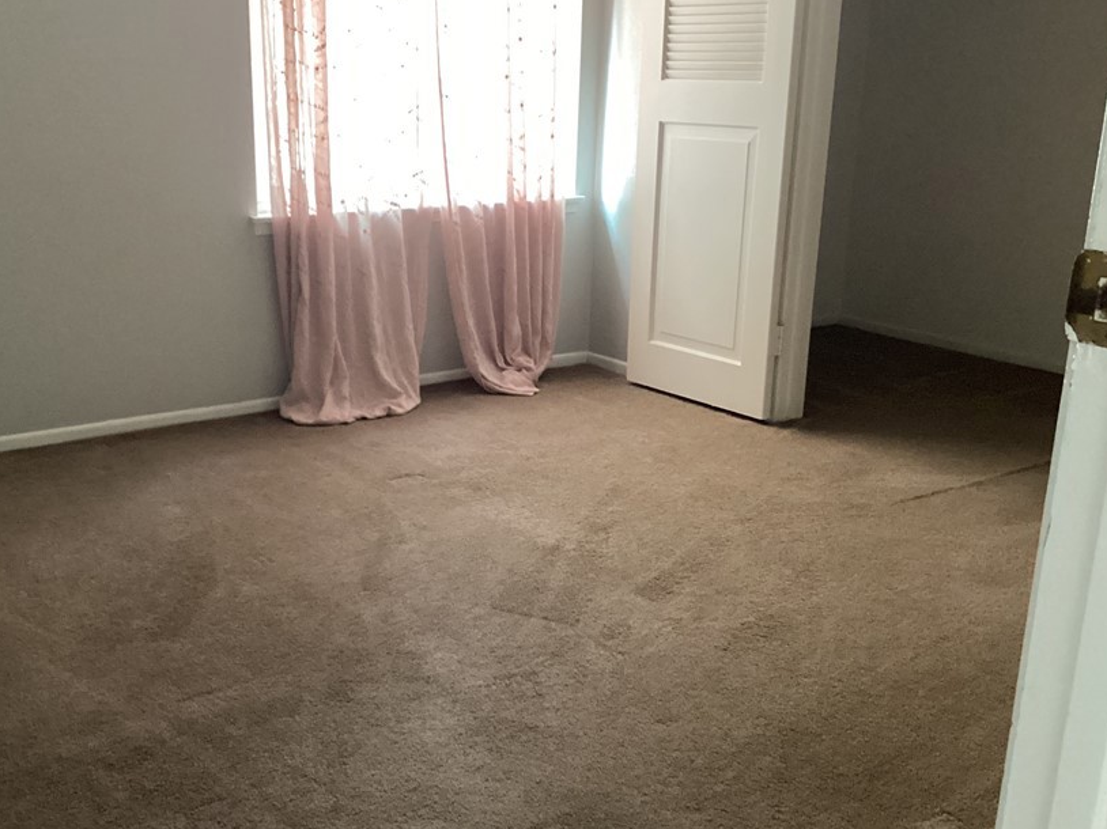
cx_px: 495
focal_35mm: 39
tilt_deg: -16.0
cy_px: 451
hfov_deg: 47.8
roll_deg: -0.6
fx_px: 1247
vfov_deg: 36.8
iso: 500
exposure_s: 1/30
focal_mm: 3.3
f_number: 2.4
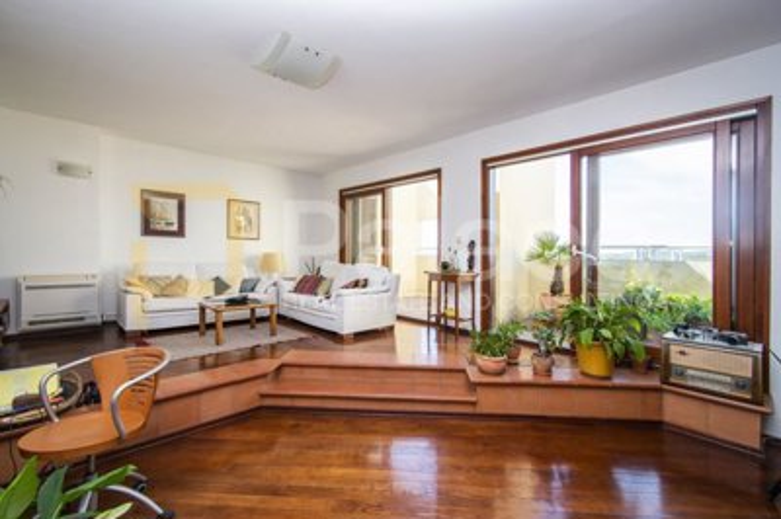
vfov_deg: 77.2
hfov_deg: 100.4
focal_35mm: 15
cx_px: 390
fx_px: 325
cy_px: 260
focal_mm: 10
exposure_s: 1/60
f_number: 5.6
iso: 100
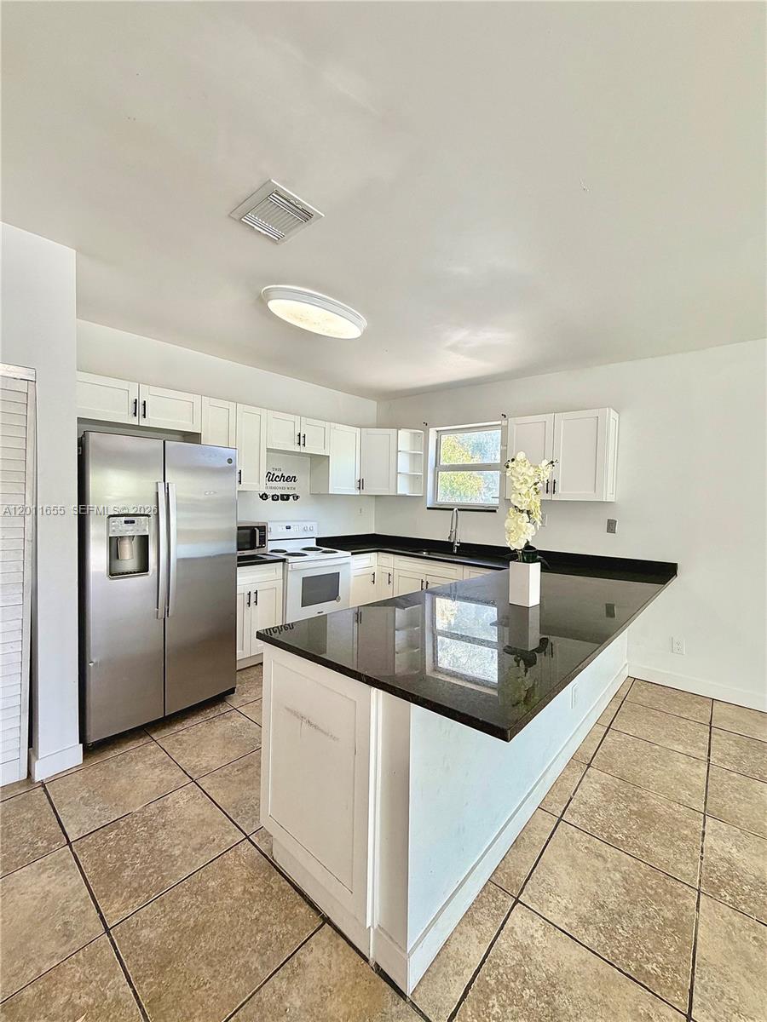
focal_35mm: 14
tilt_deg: -1.6
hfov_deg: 85.7
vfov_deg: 102.1
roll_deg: -1.3
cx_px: 384
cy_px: 511
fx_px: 414
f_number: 2.2
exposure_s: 1/121
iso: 200
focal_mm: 2.22
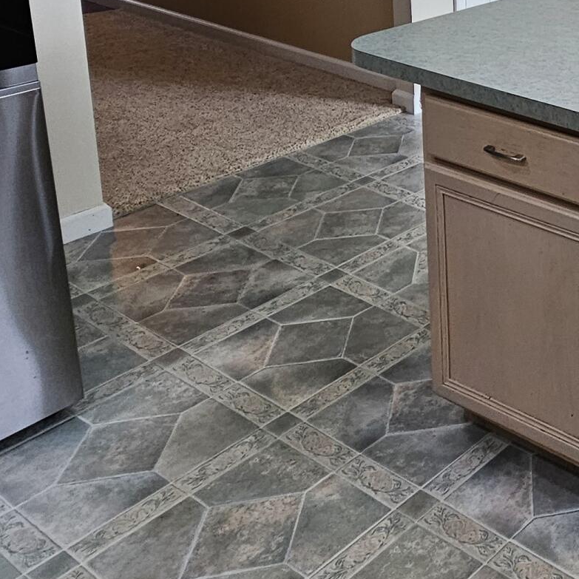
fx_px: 833
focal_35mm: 44
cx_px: 789
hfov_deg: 29.3
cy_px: -29
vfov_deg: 34.1
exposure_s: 1/60
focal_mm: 2.2
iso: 80
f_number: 2.2
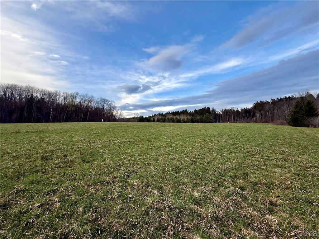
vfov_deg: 85.7
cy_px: 120
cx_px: 160
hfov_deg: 102.1
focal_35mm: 14
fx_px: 129
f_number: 2.2
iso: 50
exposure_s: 1/388
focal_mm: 2.22
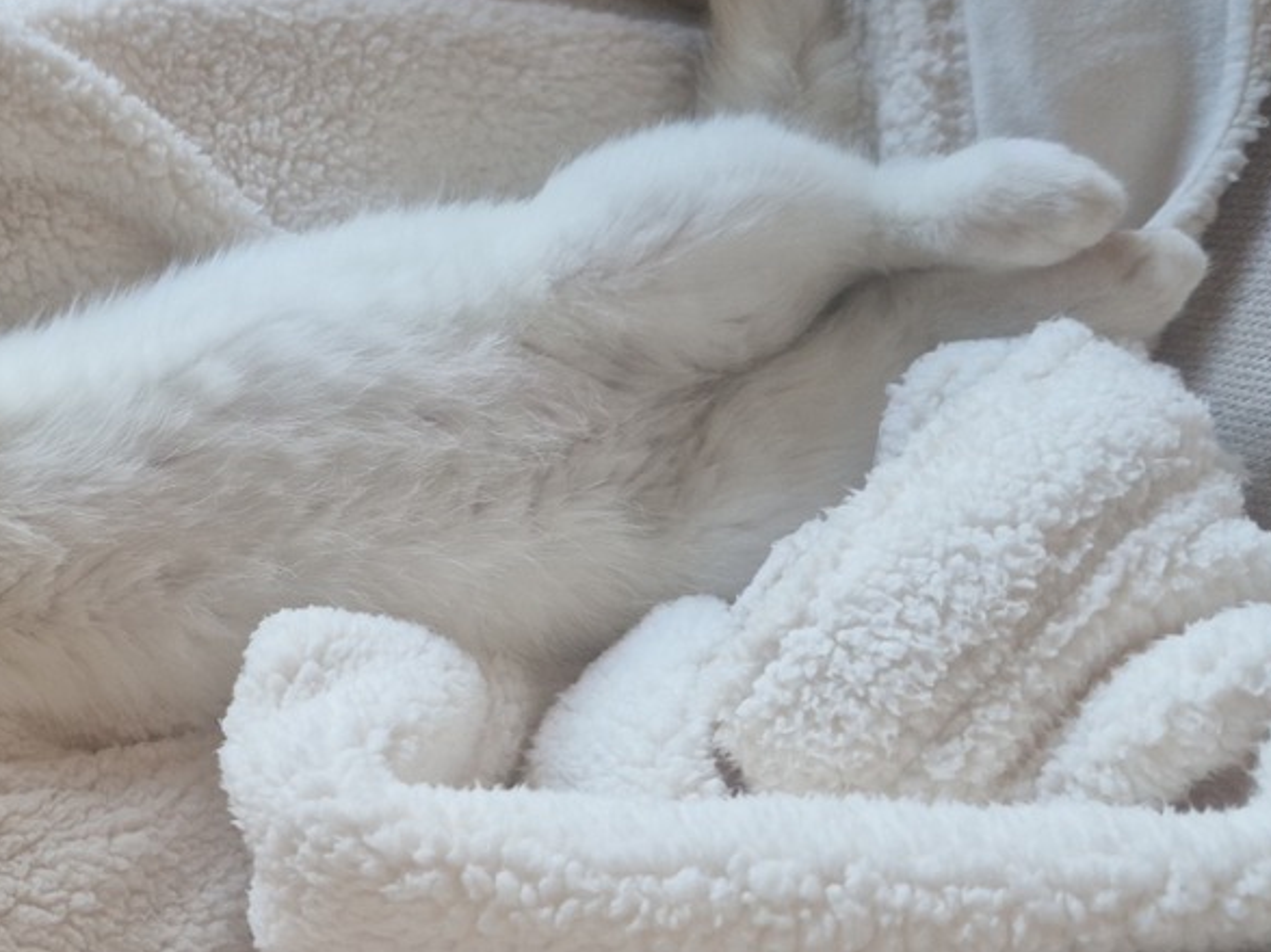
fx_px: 1725
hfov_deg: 38.5
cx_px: 210
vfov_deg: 30.9
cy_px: 513
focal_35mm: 47
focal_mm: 5.4
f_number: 1.8
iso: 64
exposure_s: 1/50
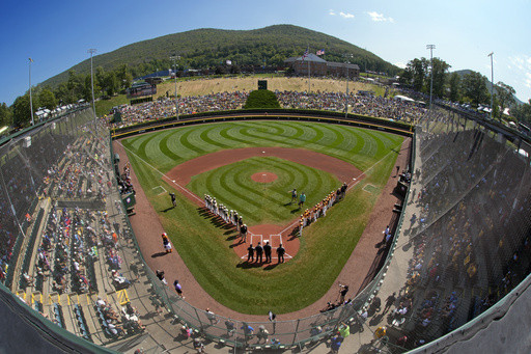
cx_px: 266
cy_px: 177
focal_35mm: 15
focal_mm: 15
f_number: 22
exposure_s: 1/100
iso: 250
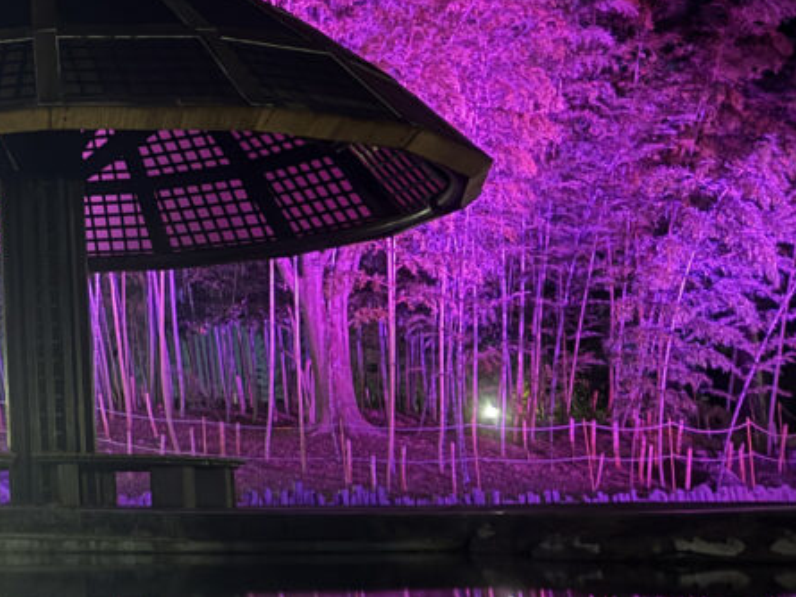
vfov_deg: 21.2
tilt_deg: +12.4
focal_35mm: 69
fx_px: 1587
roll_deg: +0.7
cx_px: -277
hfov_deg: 24.2
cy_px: 164
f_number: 1.78
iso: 1000
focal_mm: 6.76
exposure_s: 1/5
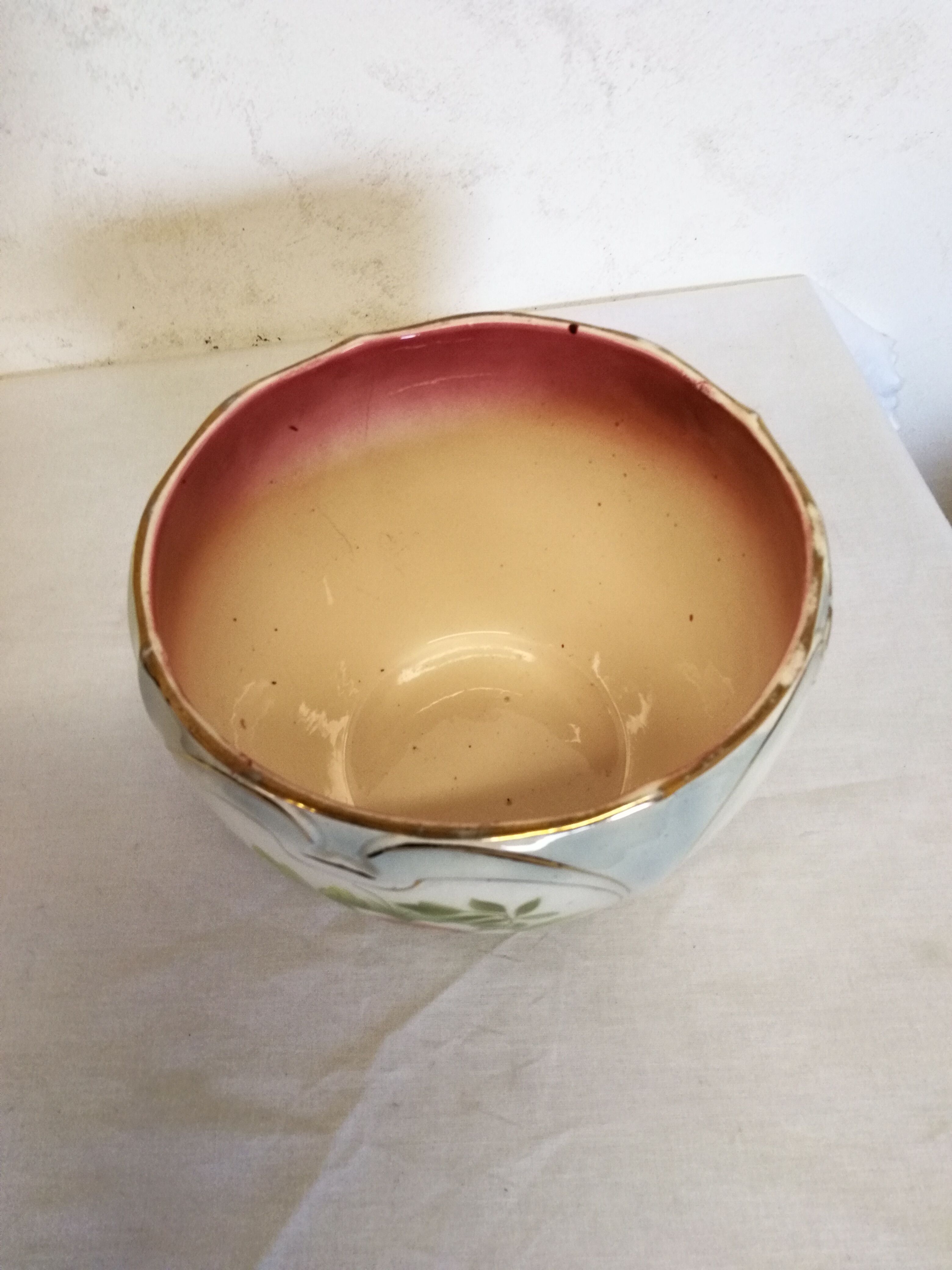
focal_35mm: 24
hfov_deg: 56.8
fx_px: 880
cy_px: 635
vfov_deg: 71.6
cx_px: 476
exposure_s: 1/50
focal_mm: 2.38
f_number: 2.2
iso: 64
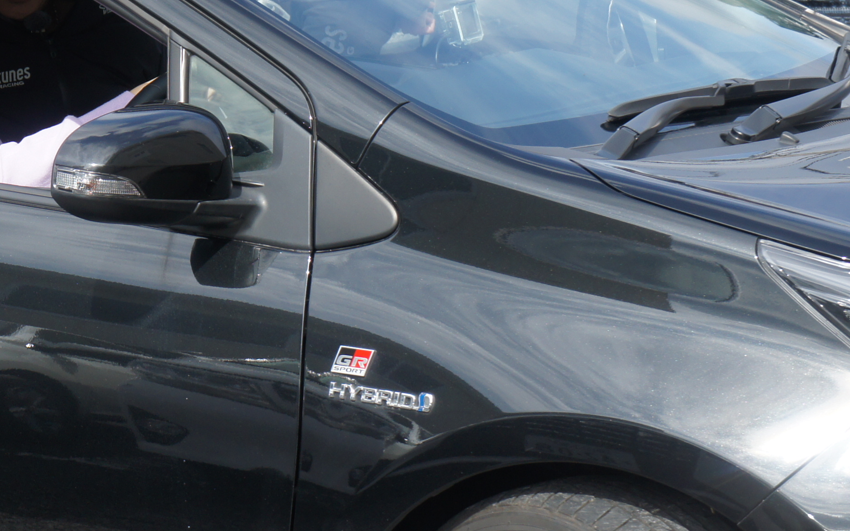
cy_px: 74
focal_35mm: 191
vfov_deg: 6.8
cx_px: -50
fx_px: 4430
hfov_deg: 10.8
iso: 200
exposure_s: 1/200
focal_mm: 51
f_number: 8
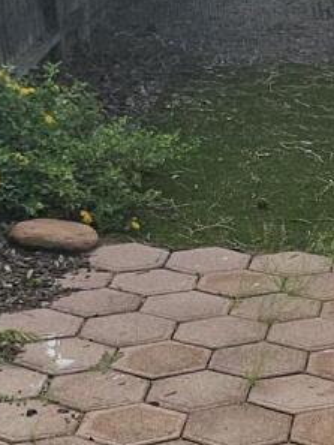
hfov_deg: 9.5
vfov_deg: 12.7
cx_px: 356
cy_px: 147
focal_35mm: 155
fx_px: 1993
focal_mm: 5.4
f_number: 1.8
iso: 64
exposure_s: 1/2000
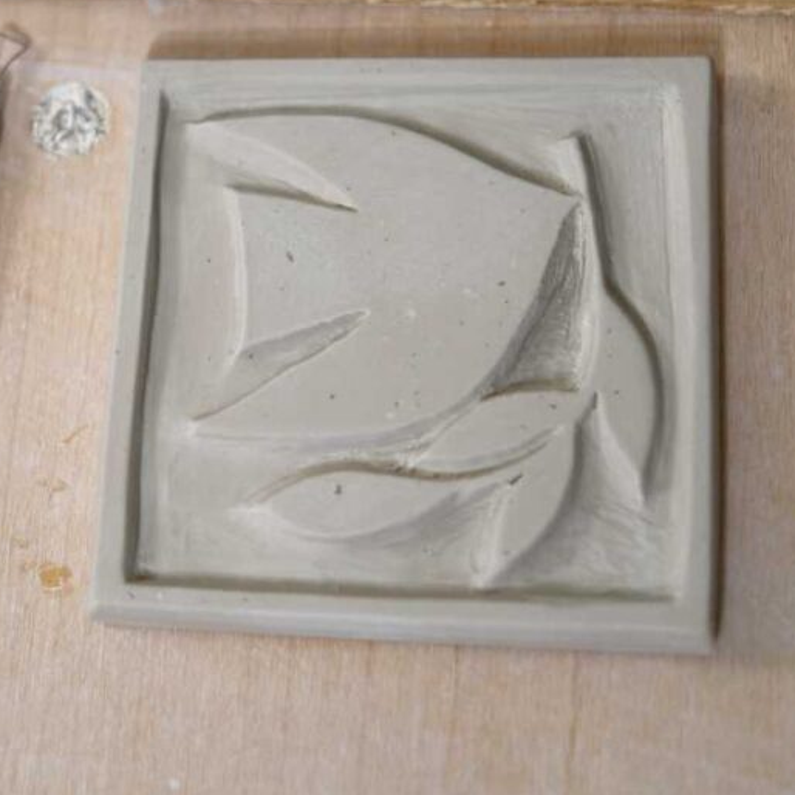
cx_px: 223
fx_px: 2157
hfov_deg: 20.8
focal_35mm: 83
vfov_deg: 20.9
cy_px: 336
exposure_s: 1/50
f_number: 1.8
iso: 400
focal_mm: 32.9
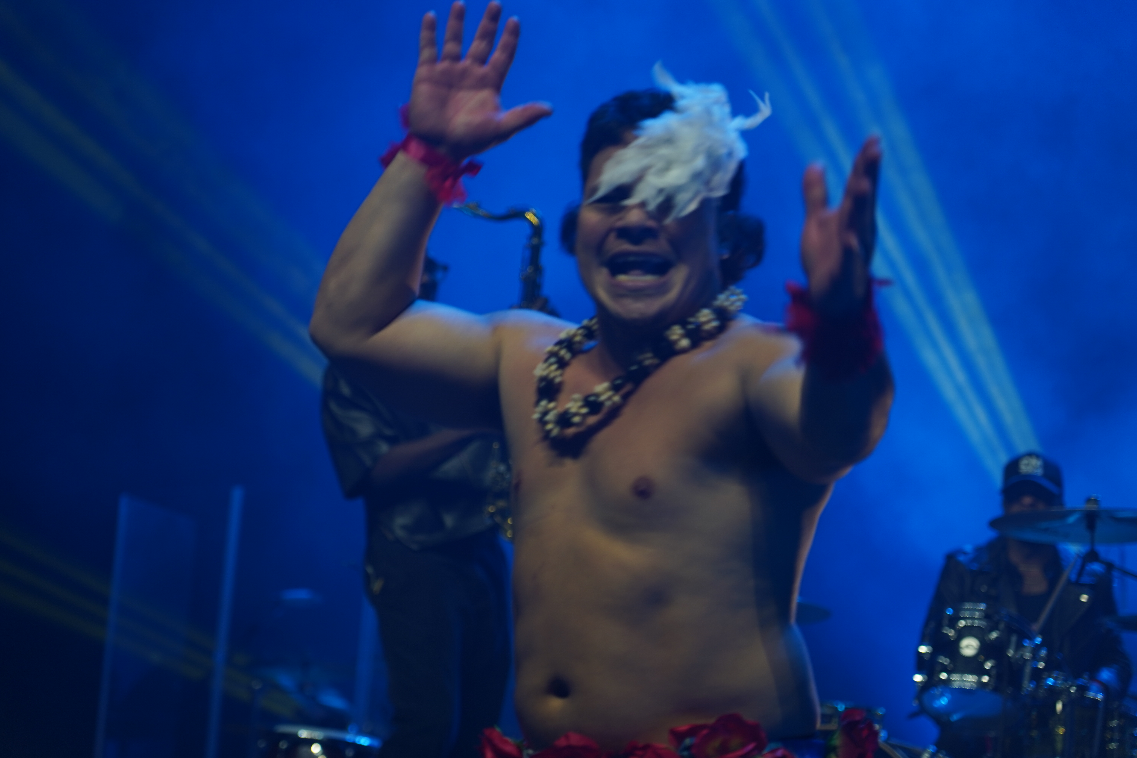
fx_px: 3316
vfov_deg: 13.0
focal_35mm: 105
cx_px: 568
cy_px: 379
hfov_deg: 19.5
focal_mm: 105
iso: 320
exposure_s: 1/125
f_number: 4
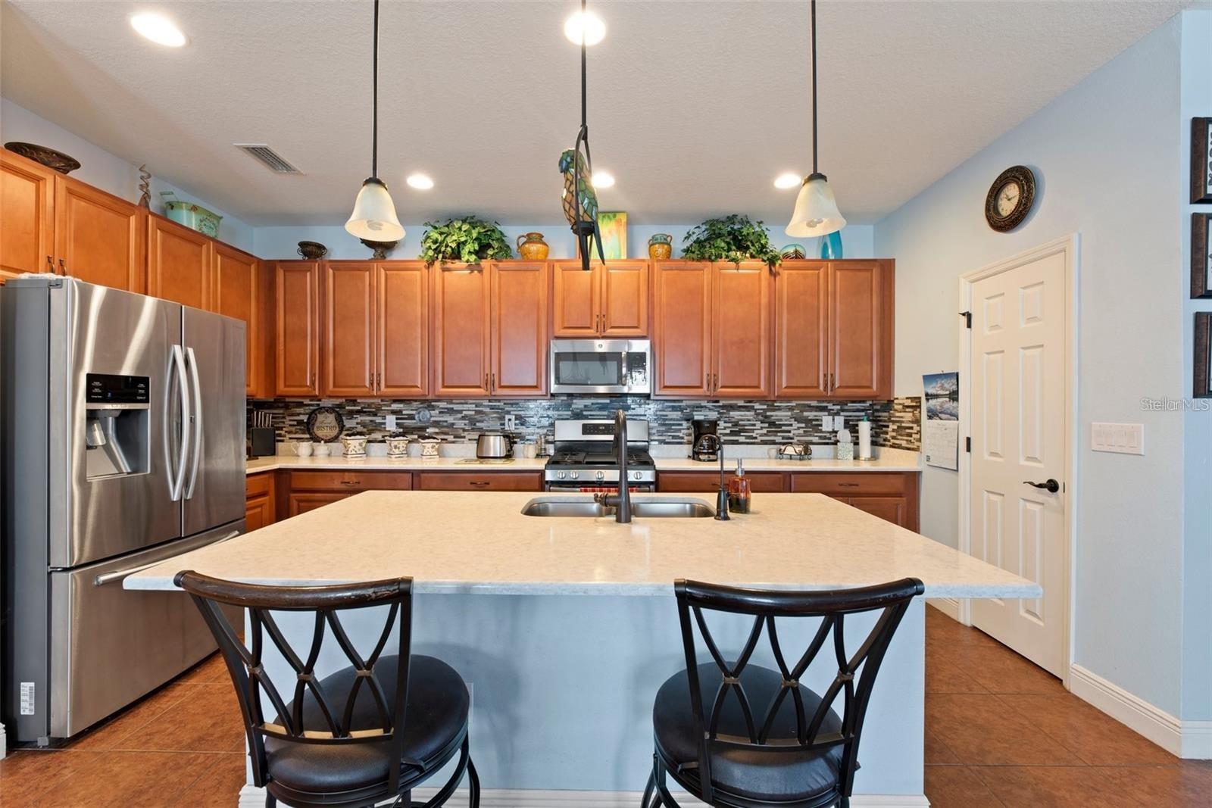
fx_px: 471
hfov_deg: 104.2
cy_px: 404
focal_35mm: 14
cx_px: 606
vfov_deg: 81.2
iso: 125
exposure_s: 4
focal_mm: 14
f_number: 8
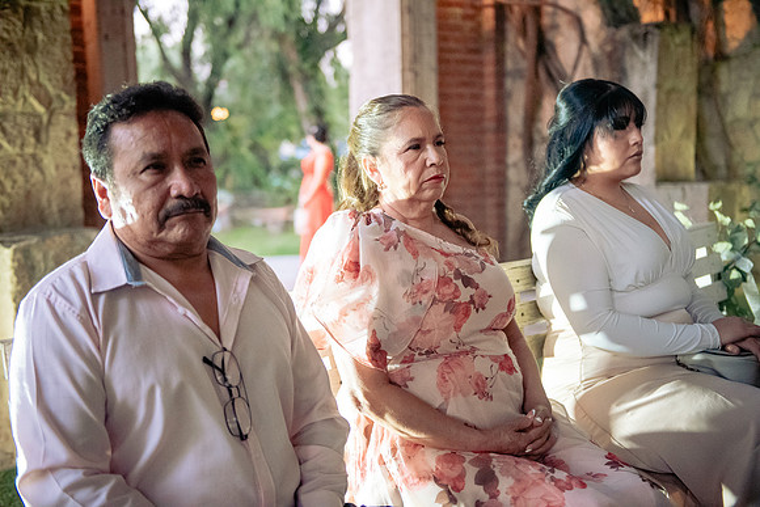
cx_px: 380
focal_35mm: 50
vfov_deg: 27.0
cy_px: 254
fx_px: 1056
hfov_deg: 39.6
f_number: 2.8
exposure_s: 1/125
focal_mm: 50
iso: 6400
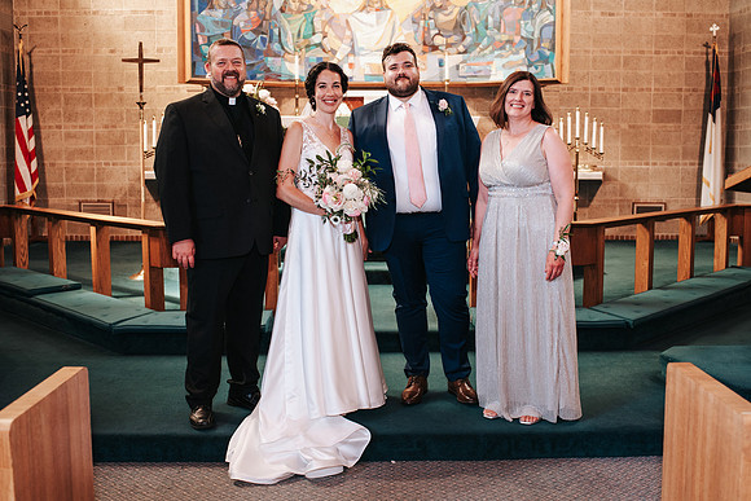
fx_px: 828
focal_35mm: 40
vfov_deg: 33.7
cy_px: 241
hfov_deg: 48.8
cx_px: 394
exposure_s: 1/125
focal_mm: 35
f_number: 3.2
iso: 1000
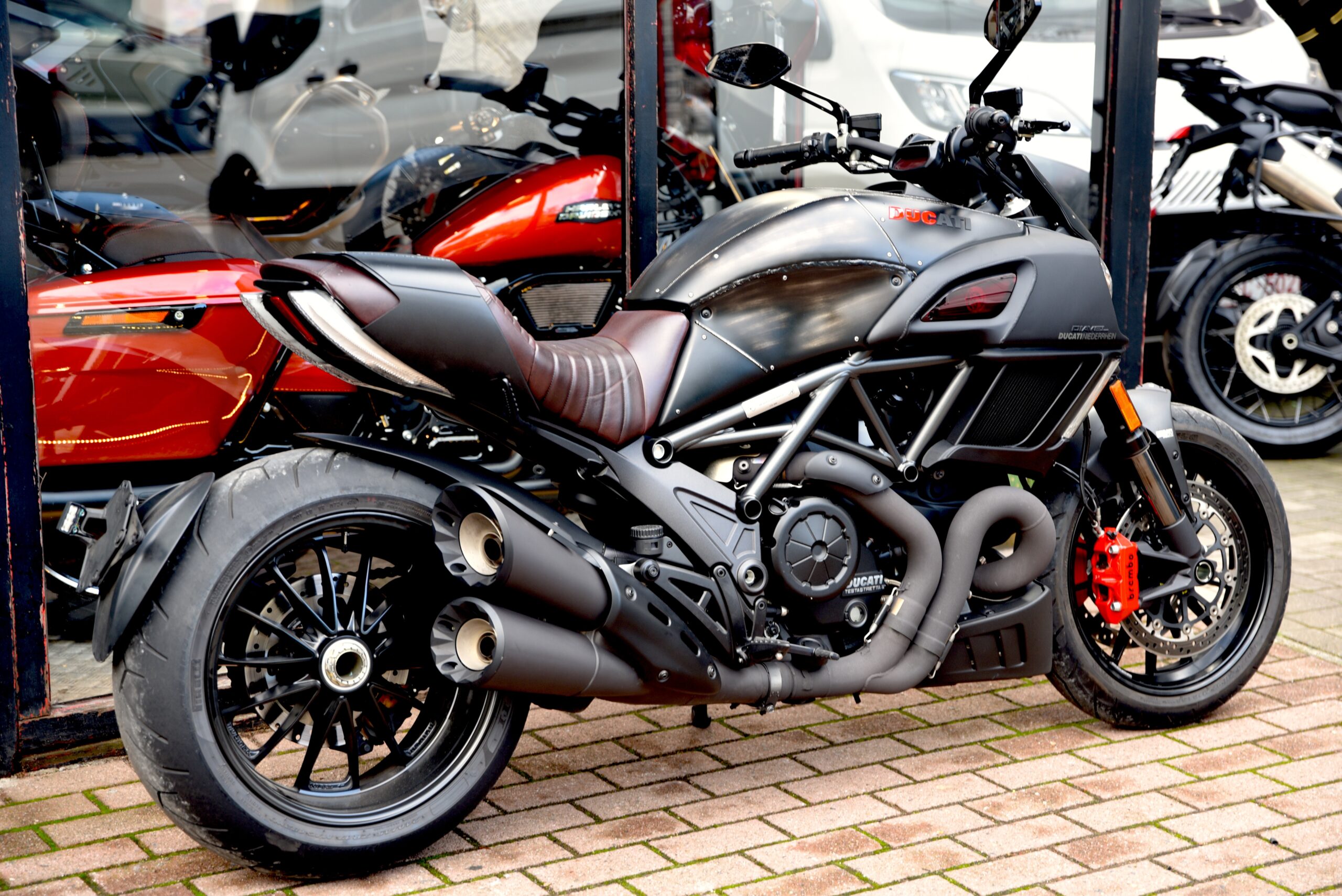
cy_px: 448
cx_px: 671
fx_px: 2461
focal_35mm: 66
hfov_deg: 30.5
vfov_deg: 20.6
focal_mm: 66
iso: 200
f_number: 3.2
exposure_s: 1/60
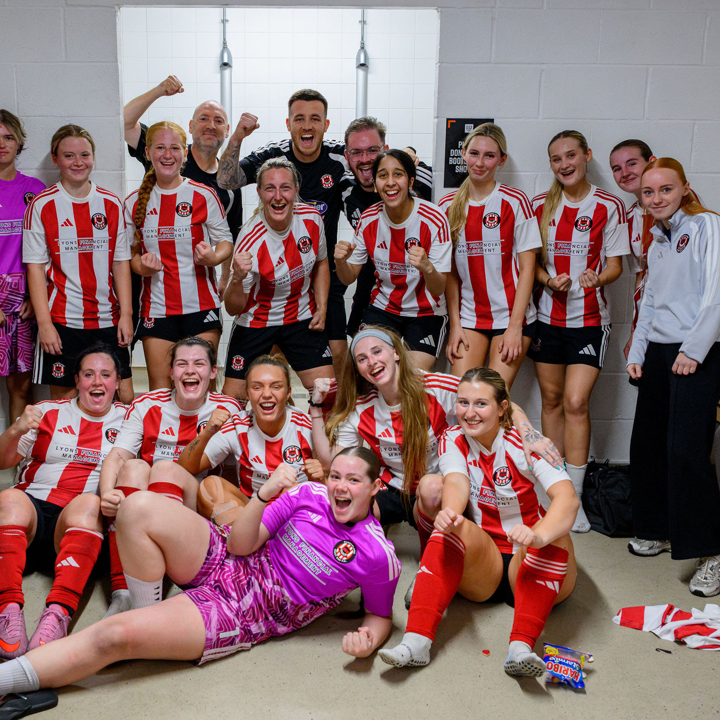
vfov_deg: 41.9
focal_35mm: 40
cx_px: 293
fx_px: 941
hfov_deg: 41.7
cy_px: 348
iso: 6400
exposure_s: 1/320
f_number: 4.5
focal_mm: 24
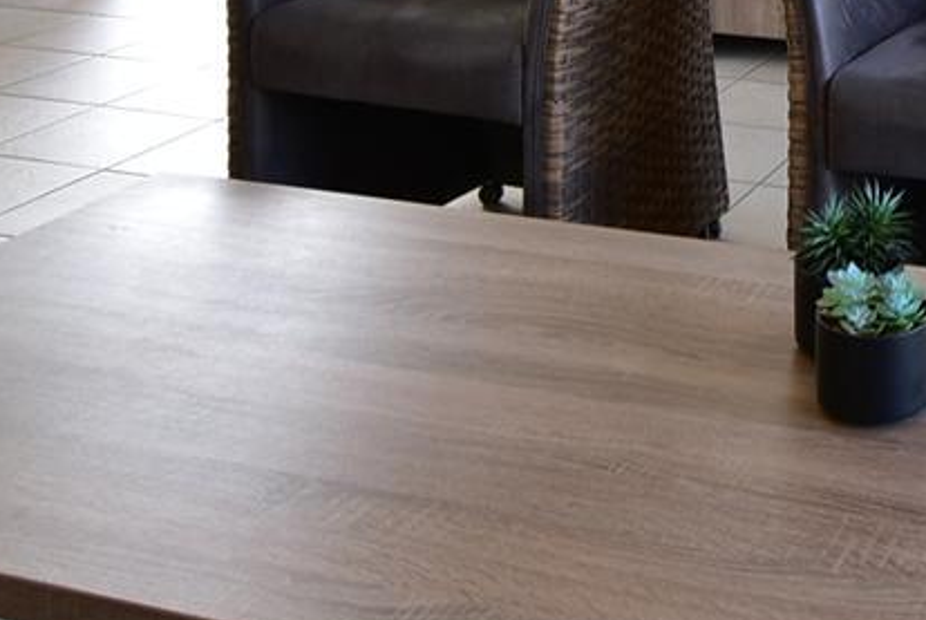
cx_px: 930
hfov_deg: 31.8
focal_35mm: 58
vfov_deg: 19.6
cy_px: -369
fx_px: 1493
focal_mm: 10
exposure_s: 1/15
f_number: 4.5
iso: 100
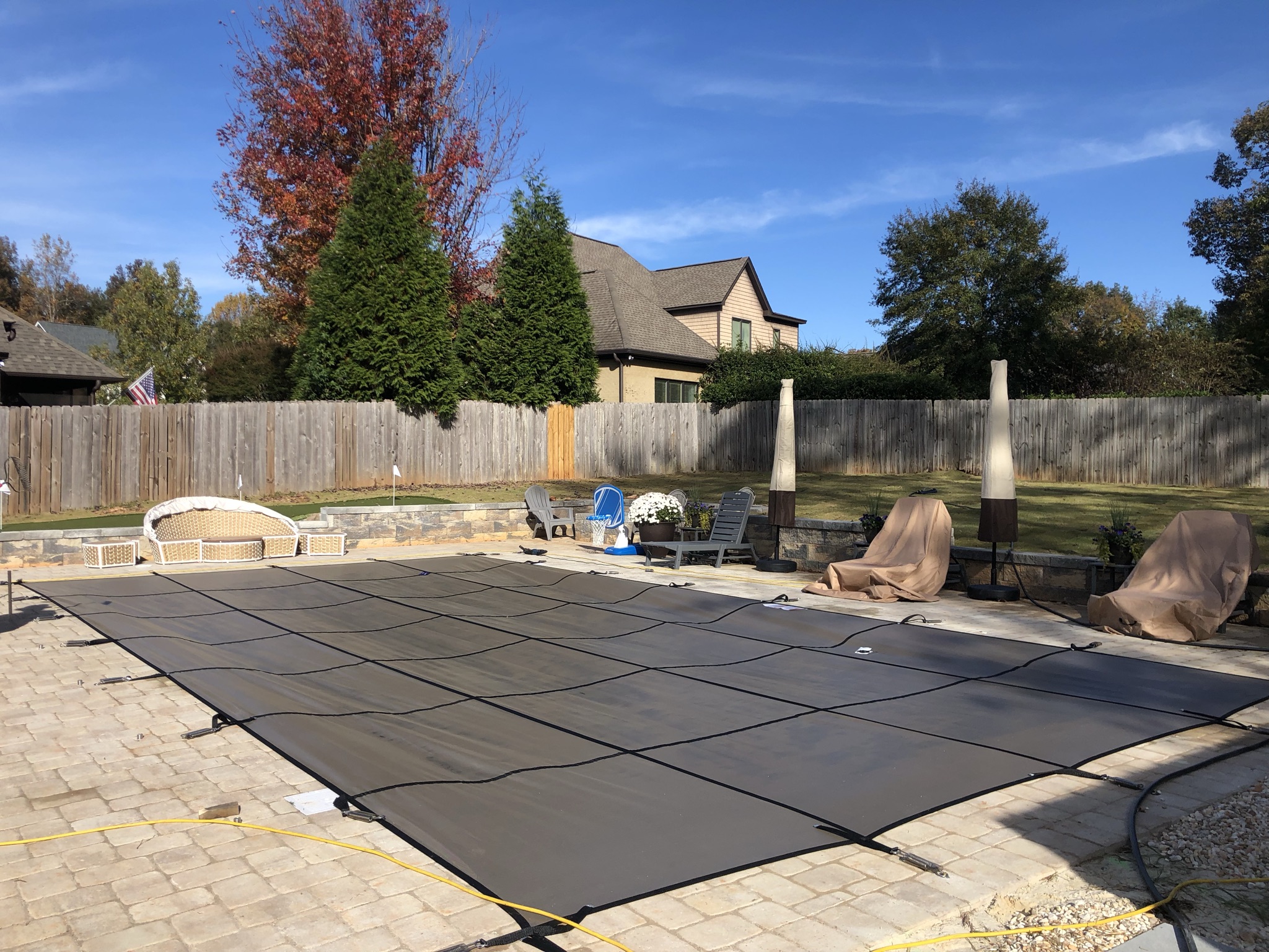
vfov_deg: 49.7
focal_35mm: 28
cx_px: 634
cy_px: 476
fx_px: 1026
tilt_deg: +0.3
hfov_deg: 63.4
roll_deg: +0.0
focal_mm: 3.99
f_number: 1.8
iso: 20
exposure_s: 1/1656
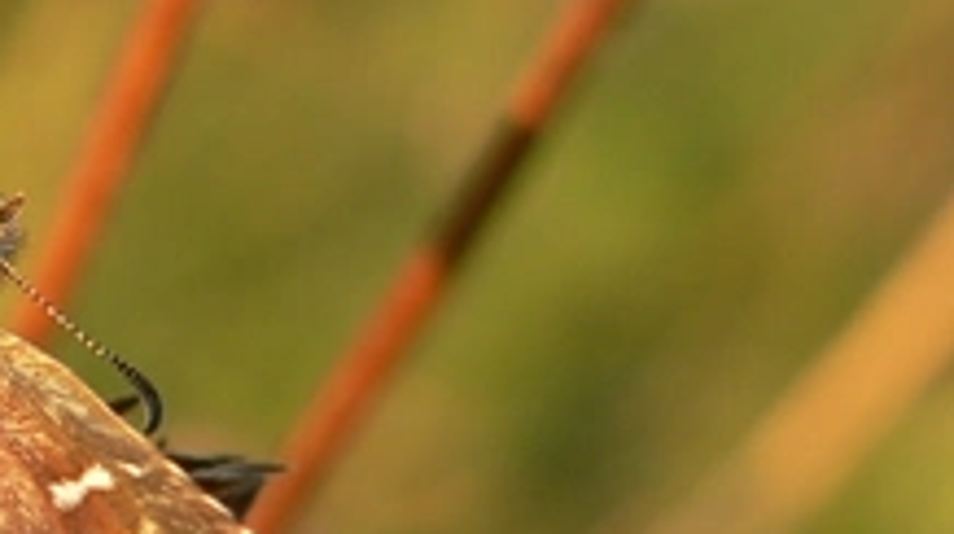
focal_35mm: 269
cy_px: 433
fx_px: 6796
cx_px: -175
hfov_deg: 8.0
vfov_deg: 4.5
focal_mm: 14.1
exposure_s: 1/160
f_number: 3.7
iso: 80
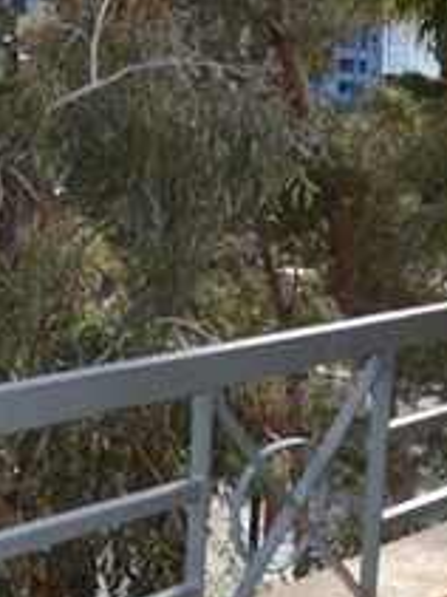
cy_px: 416
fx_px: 1206
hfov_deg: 20.7
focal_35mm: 70
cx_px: 82
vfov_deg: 27.6
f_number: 5.6
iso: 100
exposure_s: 1/125
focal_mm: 10
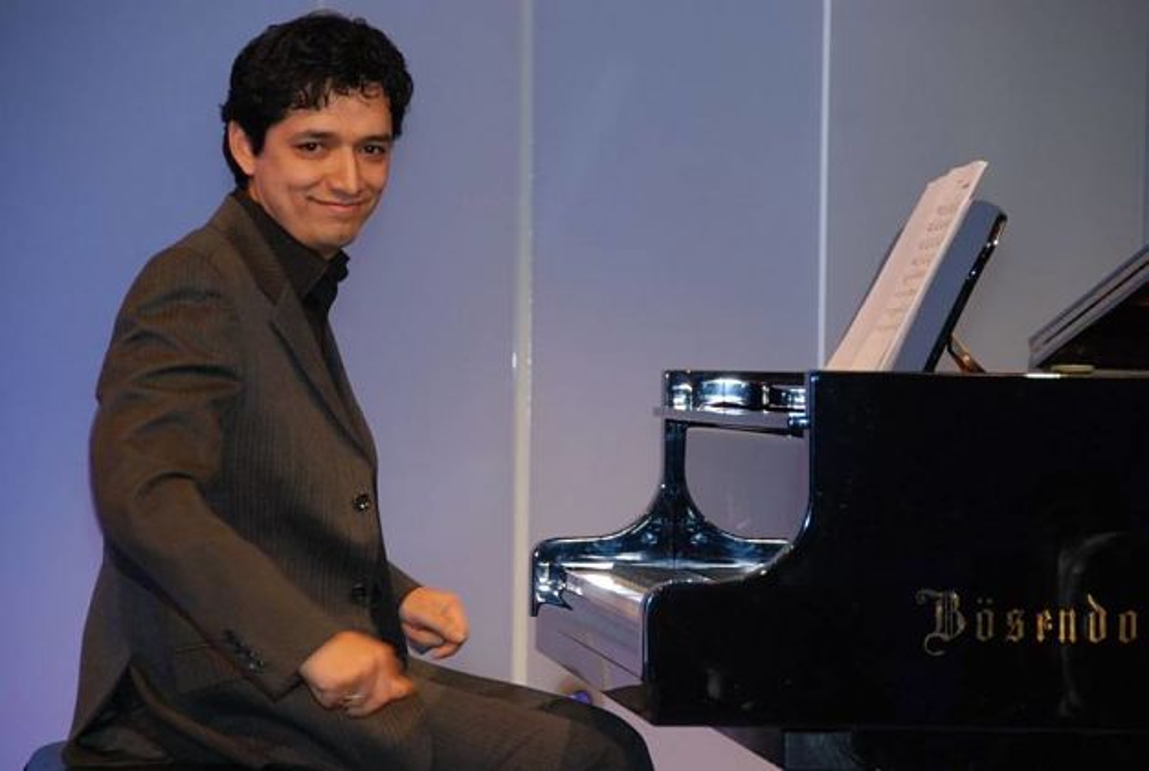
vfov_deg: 7.7
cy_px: 386
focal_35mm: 180
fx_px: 5756
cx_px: 574
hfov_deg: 11.4
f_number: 7.1
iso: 800
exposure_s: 1/60
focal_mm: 120
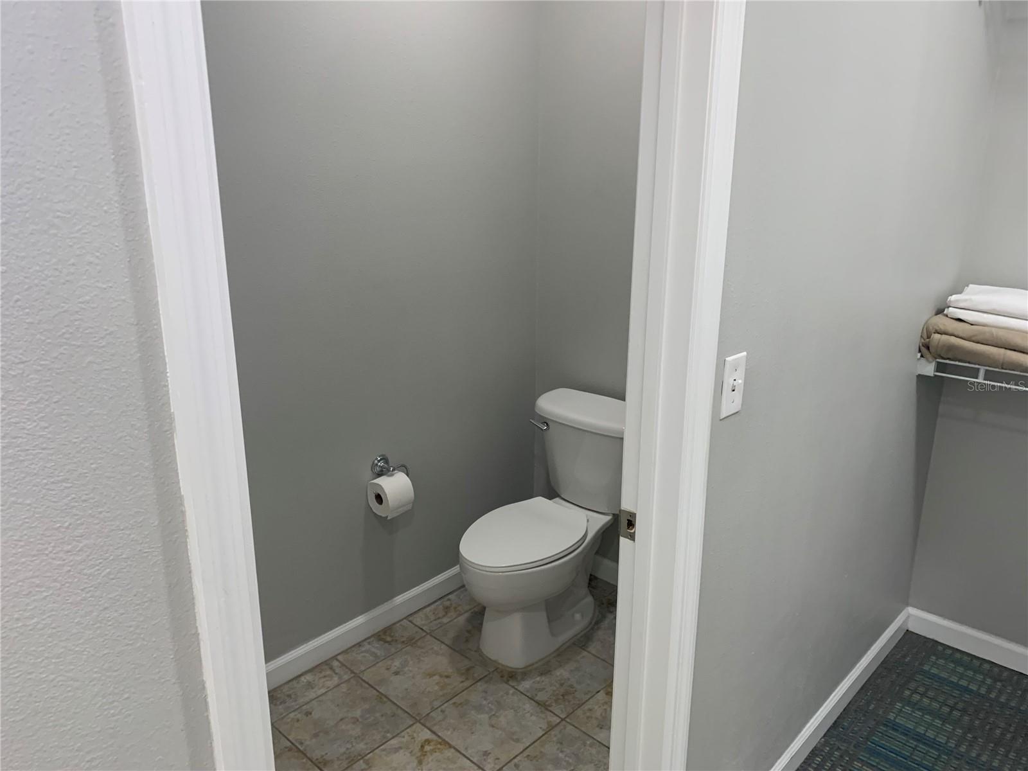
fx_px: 772
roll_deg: +0.3
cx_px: 514
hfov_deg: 67.3
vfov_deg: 53.1
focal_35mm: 26
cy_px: 386
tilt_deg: -16.4
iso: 200
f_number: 1.8
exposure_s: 1/60
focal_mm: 4.25
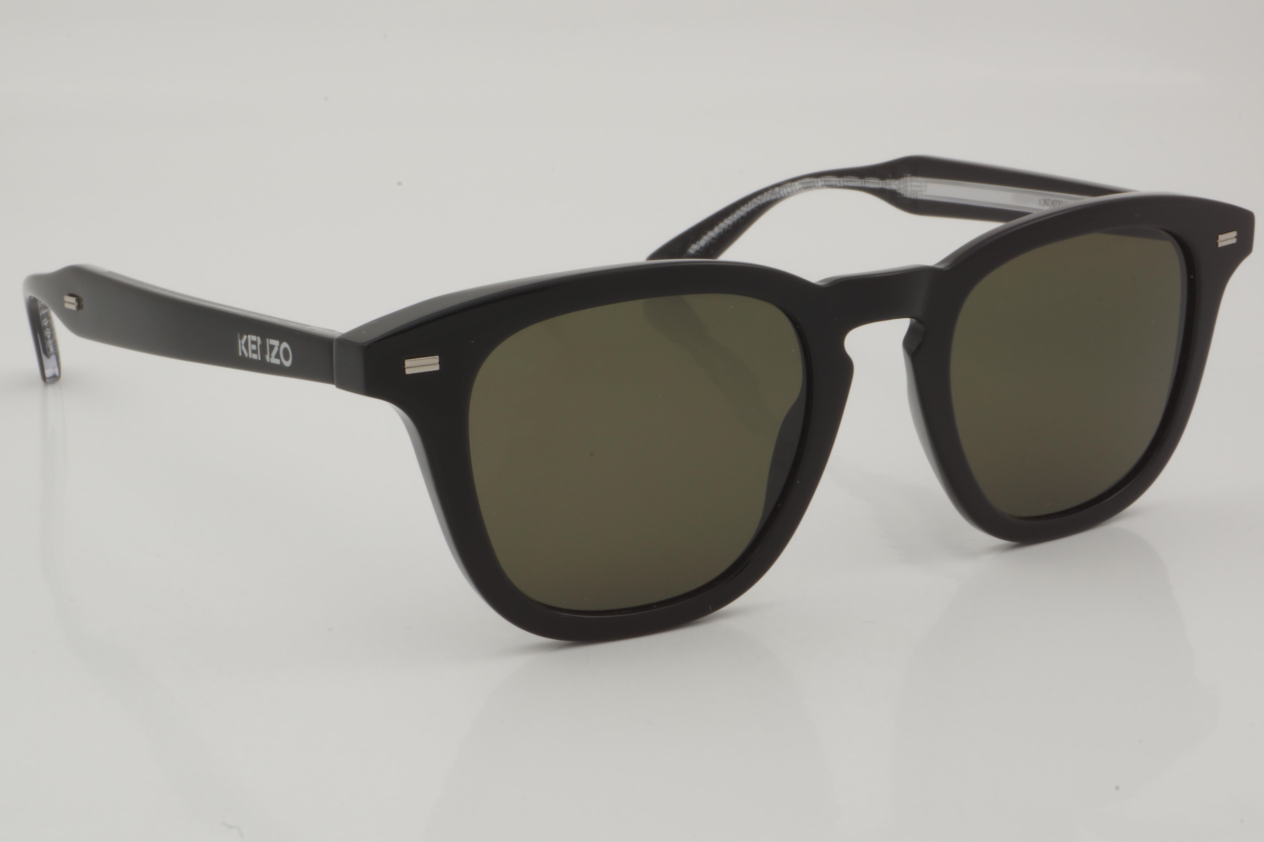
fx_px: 2633
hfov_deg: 27.0
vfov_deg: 18.2
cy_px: 421
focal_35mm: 75
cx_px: 632
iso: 100
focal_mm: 50
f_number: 32
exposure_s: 1/3
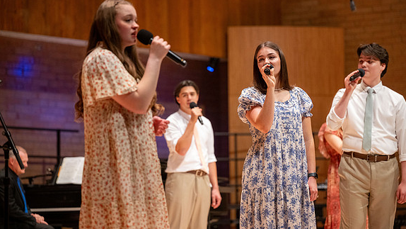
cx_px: 203
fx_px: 1174
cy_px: 102
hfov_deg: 19.6
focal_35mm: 109
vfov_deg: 11.1
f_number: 2.8
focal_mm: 103
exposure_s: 1/500
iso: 3200
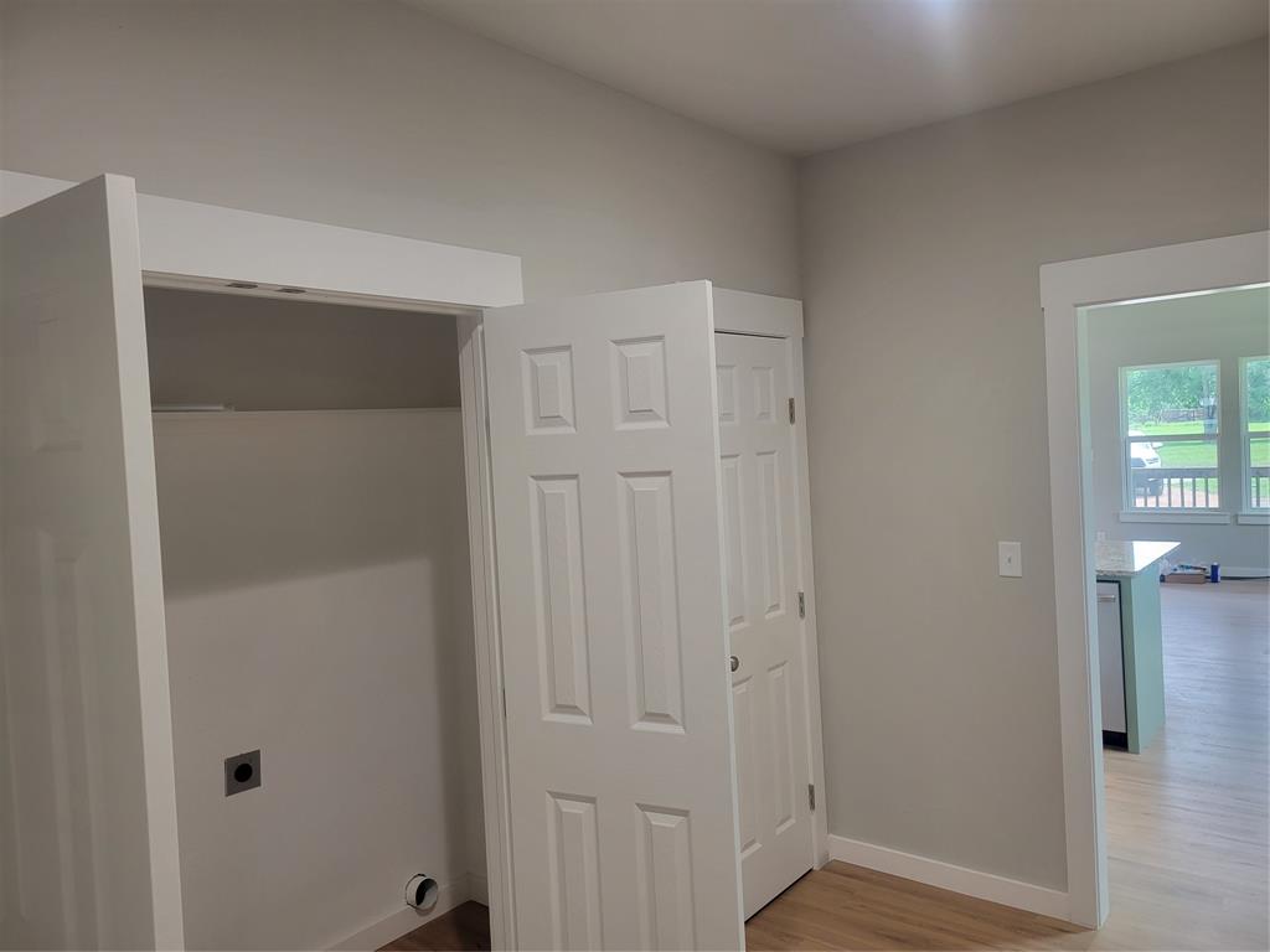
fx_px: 954
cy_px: 476
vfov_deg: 53.1
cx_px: 635
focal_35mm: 26
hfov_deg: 67.3
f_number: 1.8
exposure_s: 1/50
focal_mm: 5.4
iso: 64
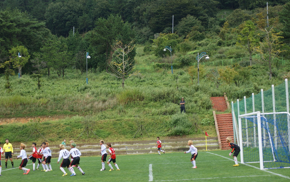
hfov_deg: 24.5
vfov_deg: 15.5
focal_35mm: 85
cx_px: 145
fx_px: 668
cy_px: 94
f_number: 5.6
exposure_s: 1/100
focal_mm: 55
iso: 100
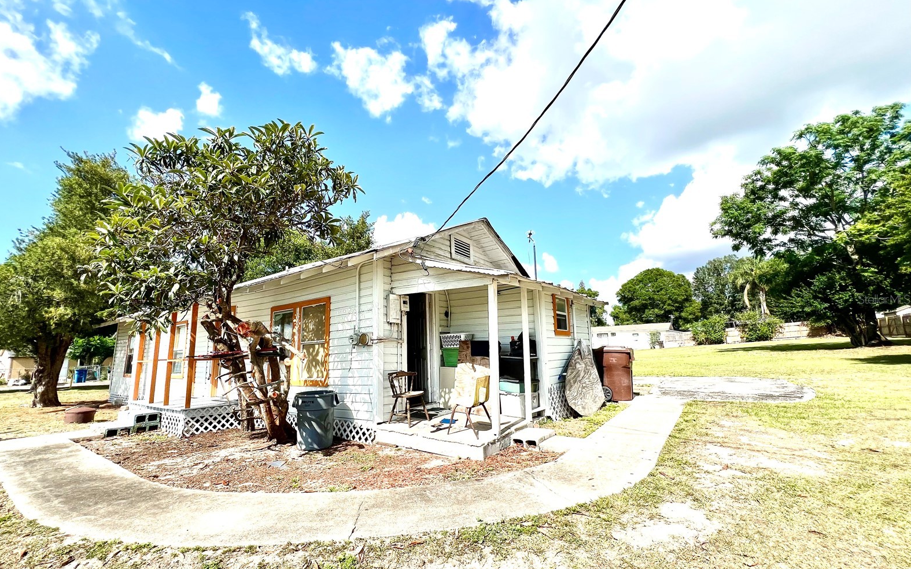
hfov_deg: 105.3
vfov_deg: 78.6
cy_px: 299
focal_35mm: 14
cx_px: 450
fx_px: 348
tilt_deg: +9.4
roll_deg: +2.9
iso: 32
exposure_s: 1/1727
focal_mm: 1.57
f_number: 1.8
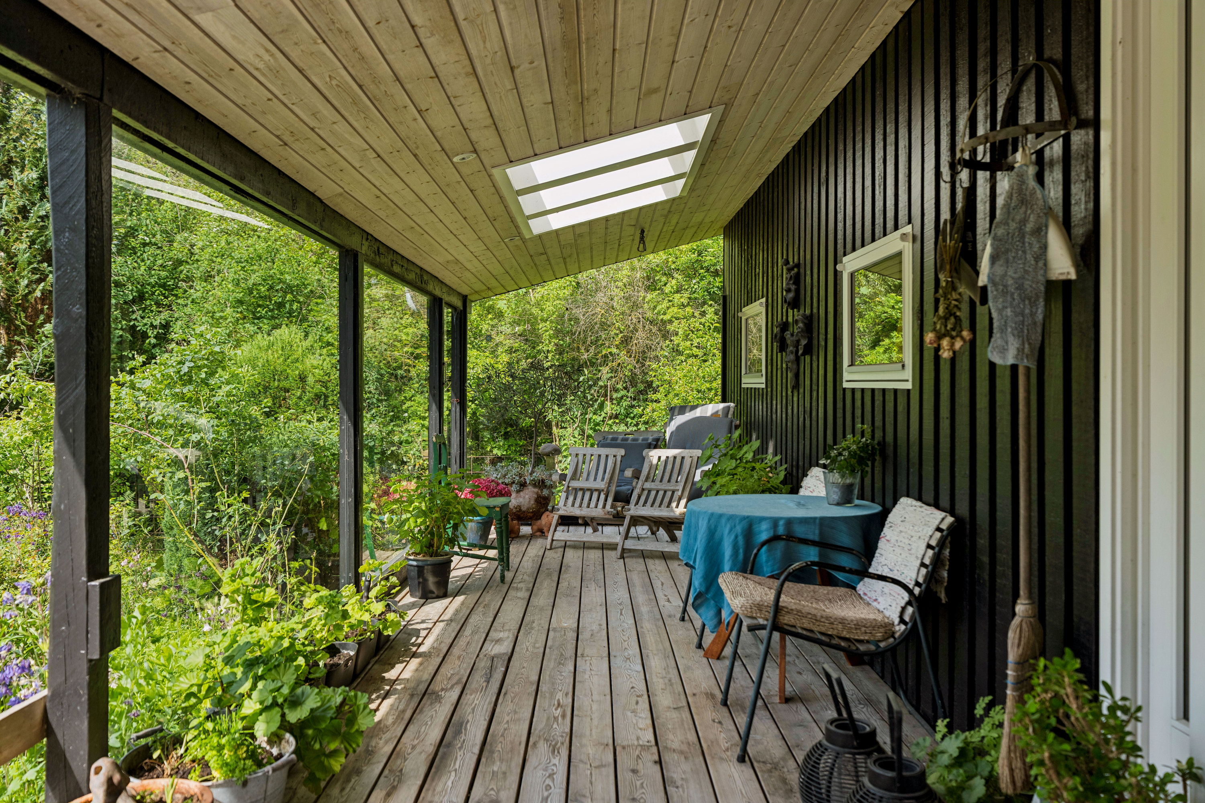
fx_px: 971
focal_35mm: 29
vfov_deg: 45.0
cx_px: 602
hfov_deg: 63.7
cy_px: 402
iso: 160
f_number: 4
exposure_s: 1/400
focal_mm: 29
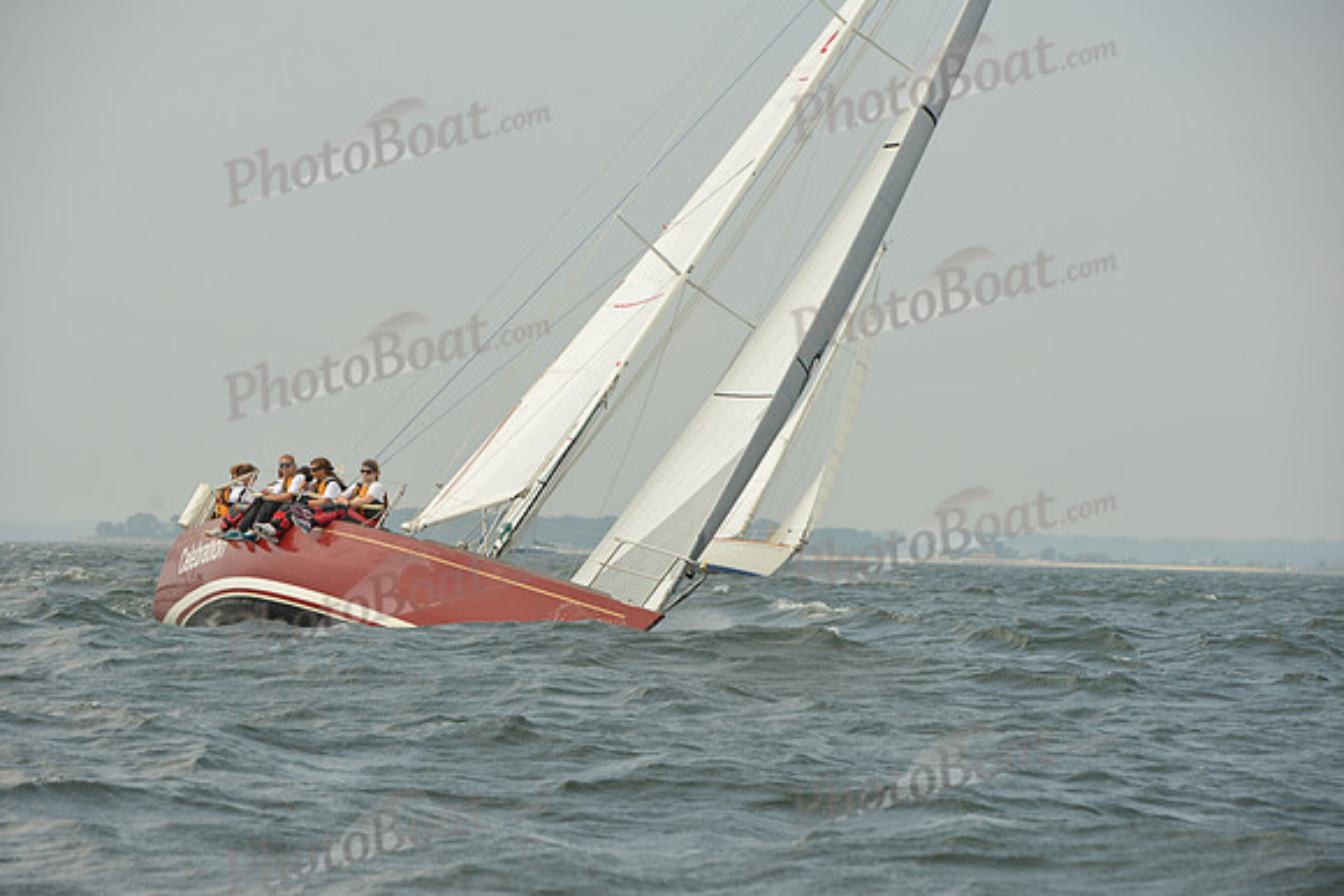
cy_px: 448
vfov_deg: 8.3
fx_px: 6161
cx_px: 672
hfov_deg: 12.4
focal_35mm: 165
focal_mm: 165
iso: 320
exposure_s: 1/1250
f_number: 9
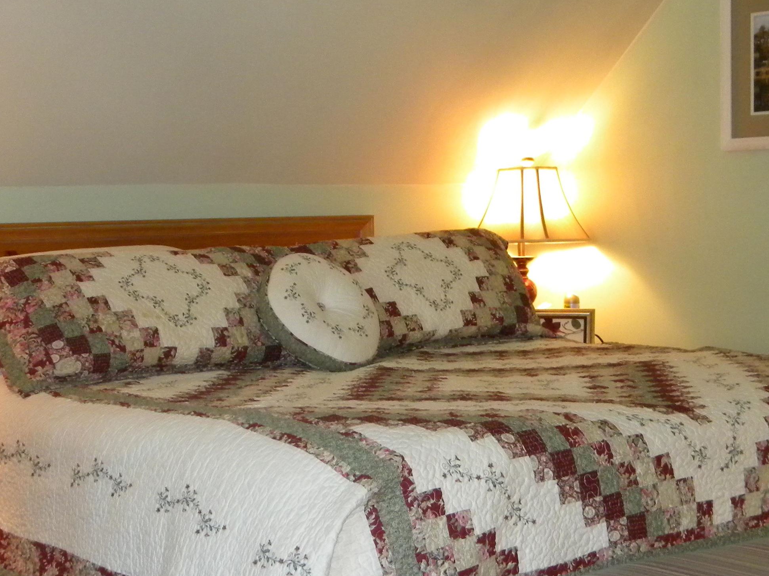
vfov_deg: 22.6
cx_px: 292
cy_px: 321
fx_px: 1444
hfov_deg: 29.7
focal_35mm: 65
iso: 400
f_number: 3.8
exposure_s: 1/30
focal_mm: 7.3
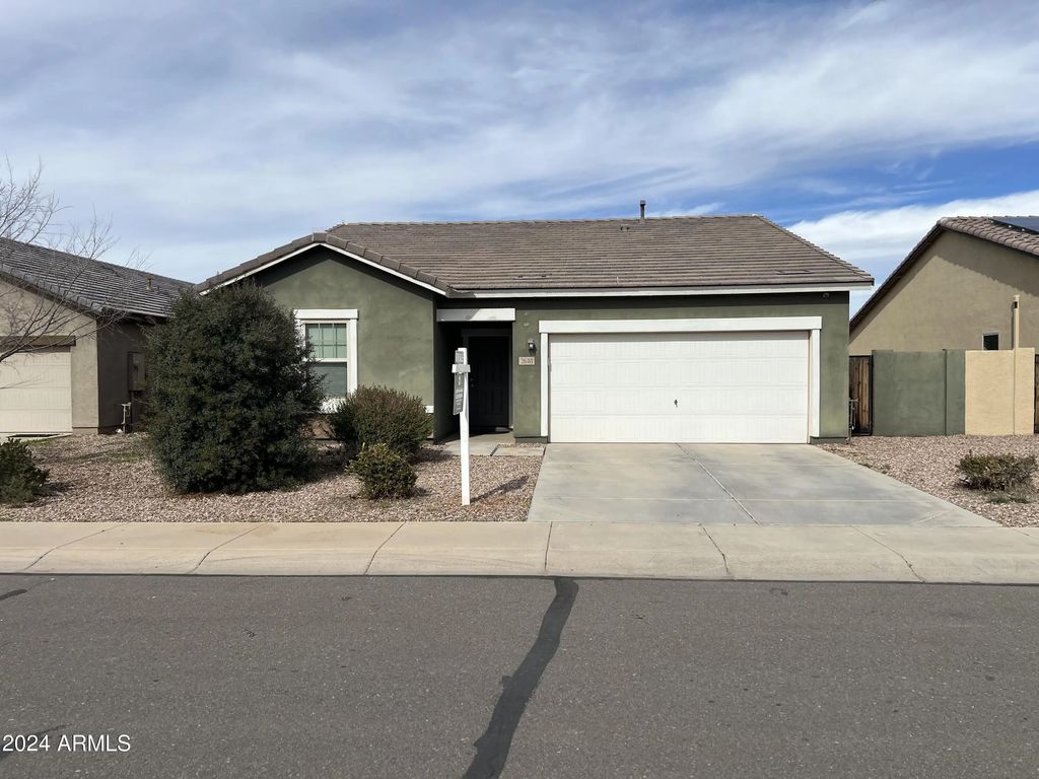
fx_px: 780
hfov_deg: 67.3
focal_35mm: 26
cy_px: 390
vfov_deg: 53.1
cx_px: 520
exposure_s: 1/6993
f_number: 1.5
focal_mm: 5.7
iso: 50
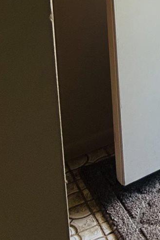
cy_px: -270
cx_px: 407
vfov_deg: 13.4
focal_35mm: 127
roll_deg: +0.1
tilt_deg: -7.9
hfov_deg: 9.4
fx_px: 847
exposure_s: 1/233
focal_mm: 5.7
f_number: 1.5
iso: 40
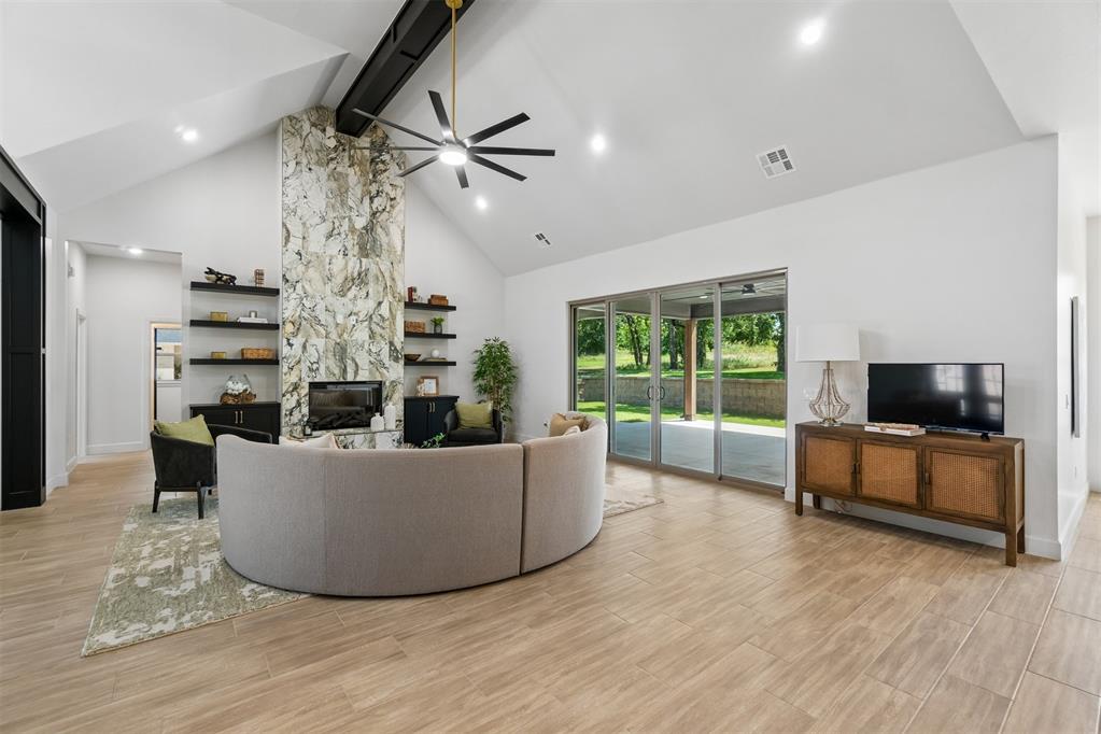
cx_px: 550
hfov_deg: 100.4
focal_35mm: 15
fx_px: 459
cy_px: 367
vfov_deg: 77.3
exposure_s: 1/50
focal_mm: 10
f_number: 6.3
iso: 200
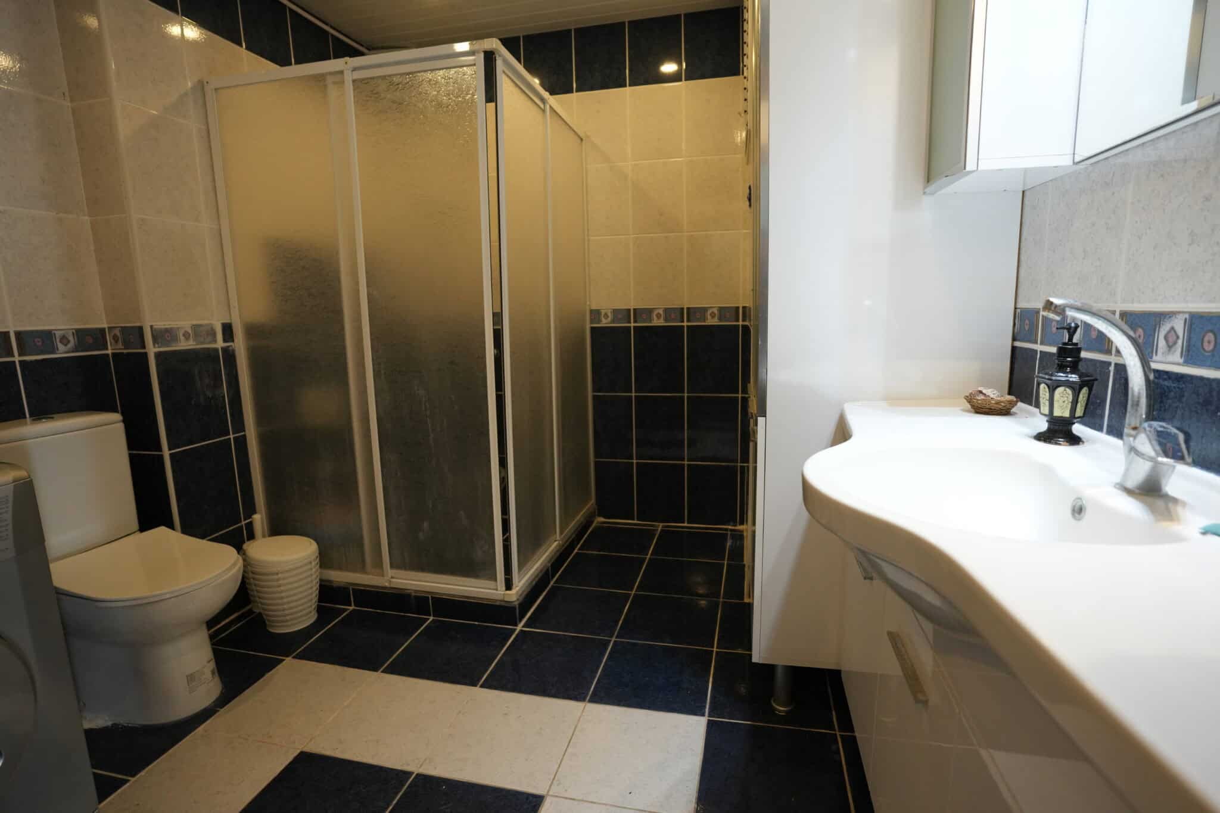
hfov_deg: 93.3
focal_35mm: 17
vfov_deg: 70.4
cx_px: 610
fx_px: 576
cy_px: 406
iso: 1600
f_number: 3.2
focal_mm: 17
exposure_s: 1/160
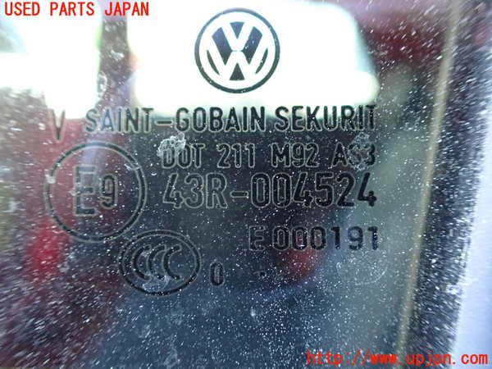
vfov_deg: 46.8
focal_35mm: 30
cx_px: 246
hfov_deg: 60.0
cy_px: 184
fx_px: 426
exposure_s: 1/40
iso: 800
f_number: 2.3
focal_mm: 5.4
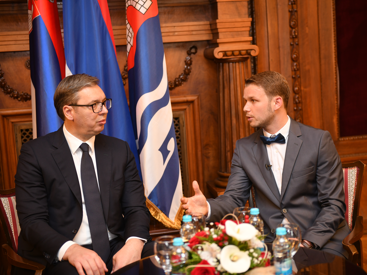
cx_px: 190
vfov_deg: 24.0
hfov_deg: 31.7
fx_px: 647
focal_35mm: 61
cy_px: 138
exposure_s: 1/250
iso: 800
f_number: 2.8
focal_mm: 56
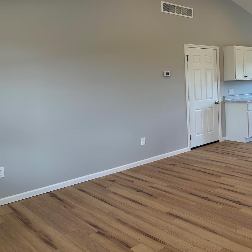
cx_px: 212
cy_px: 94
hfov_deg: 43.2
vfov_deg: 45.6
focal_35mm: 36
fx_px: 297
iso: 100
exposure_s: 1/144
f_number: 1.78
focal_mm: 6.86
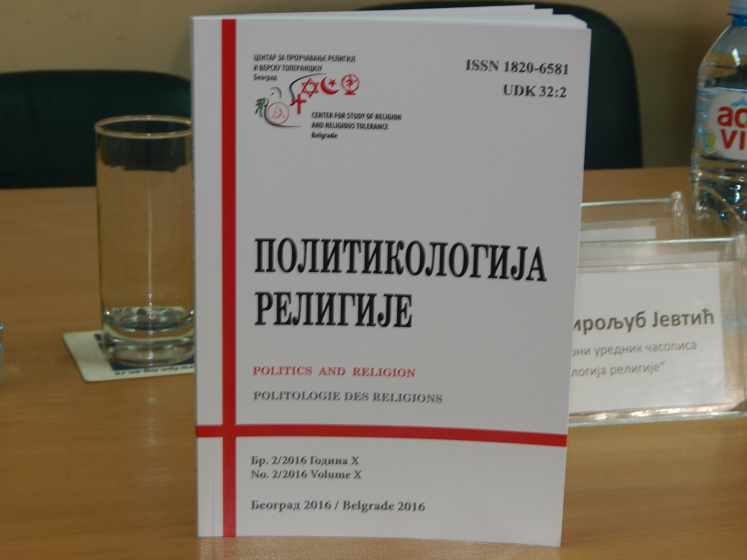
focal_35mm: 75
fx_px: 1618
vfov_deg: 19.6
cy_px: 280
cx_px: 374
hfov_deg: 26.0
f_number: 4.2
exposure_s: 1/30
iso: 200
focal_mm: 13.5
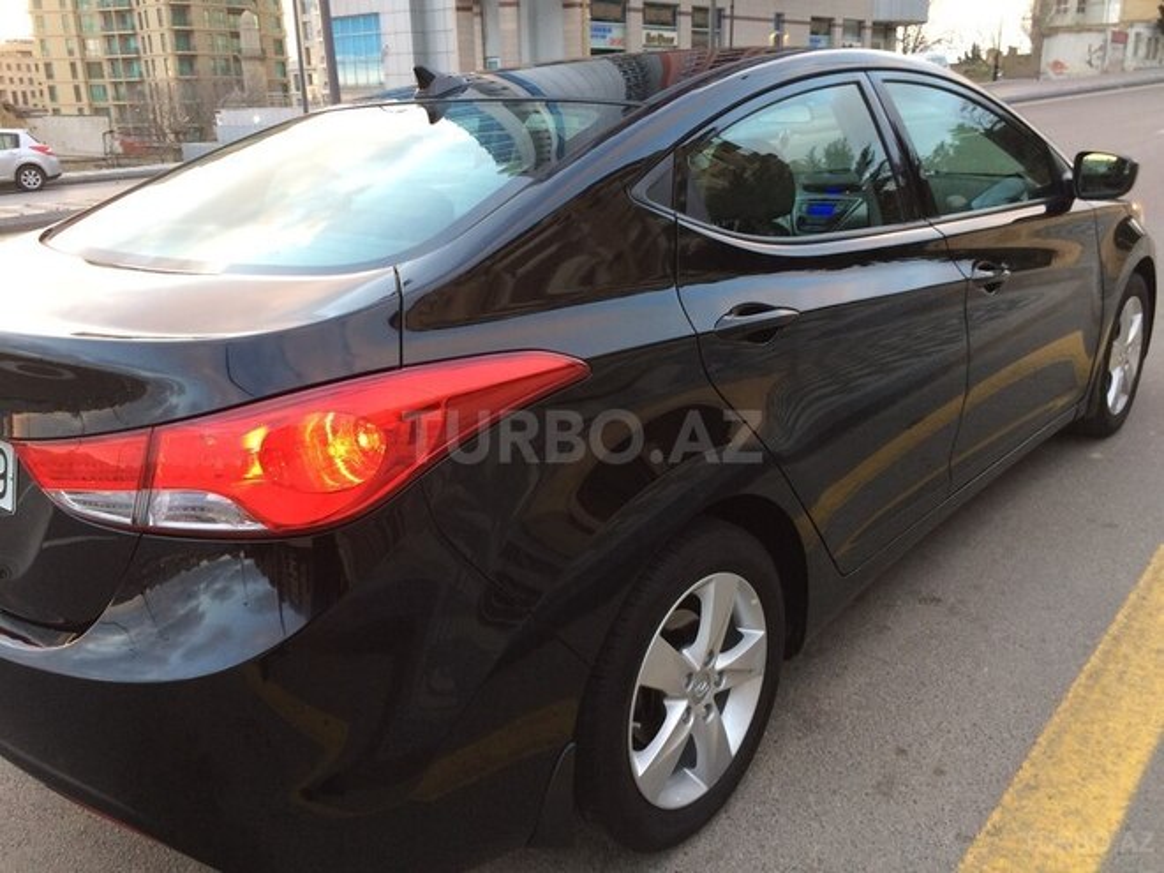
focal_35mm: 29
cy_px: 436
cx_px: 582
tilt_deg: -20.0
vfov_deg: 48.2
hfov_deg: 61.7
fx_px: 975
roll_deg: +0.4
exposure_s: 1/33
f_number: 2.2
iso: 40
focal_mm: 4.15
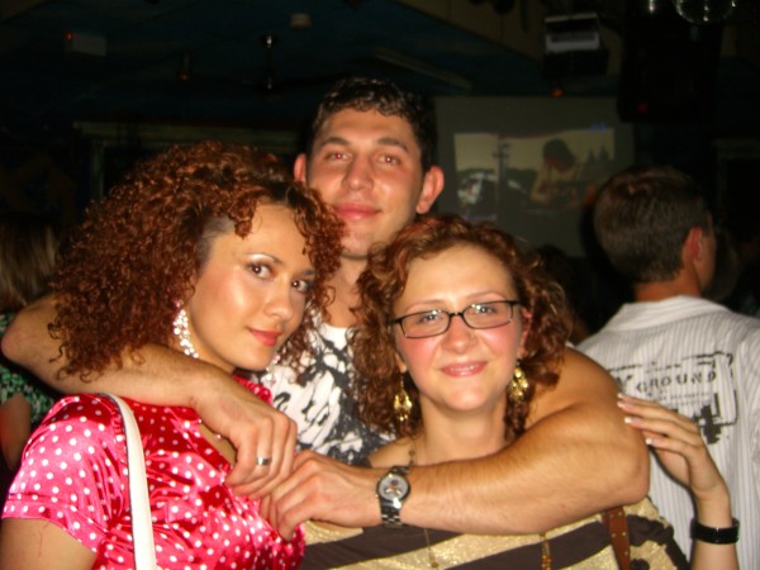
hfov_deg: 49.0
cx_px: 380
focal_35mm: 38
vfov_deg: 37.7
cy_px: 285
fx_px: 834
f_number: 2.8
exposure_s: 1/60
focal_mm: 7.9
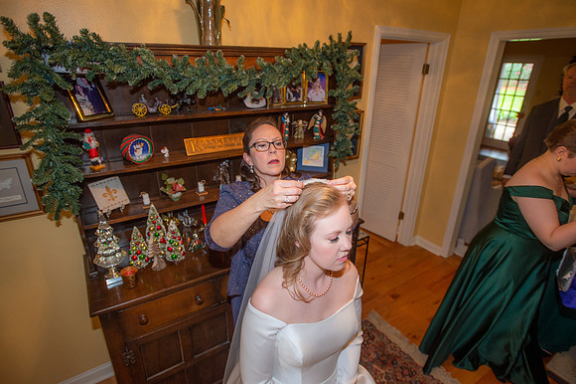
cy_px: 192
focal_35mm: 20
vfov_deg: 61.9
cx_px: 288
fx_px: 320
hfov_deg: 84.0
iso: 1250
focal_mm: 20
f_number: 3.2
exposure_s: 1/100
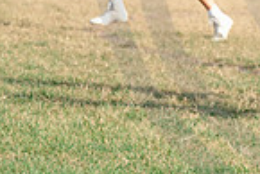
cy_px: -65
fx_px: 3911
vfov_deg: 2.5
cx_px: 409
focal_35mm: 541
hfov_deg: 3.8
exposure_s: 1/1600
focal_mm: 135
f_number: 5
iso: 250
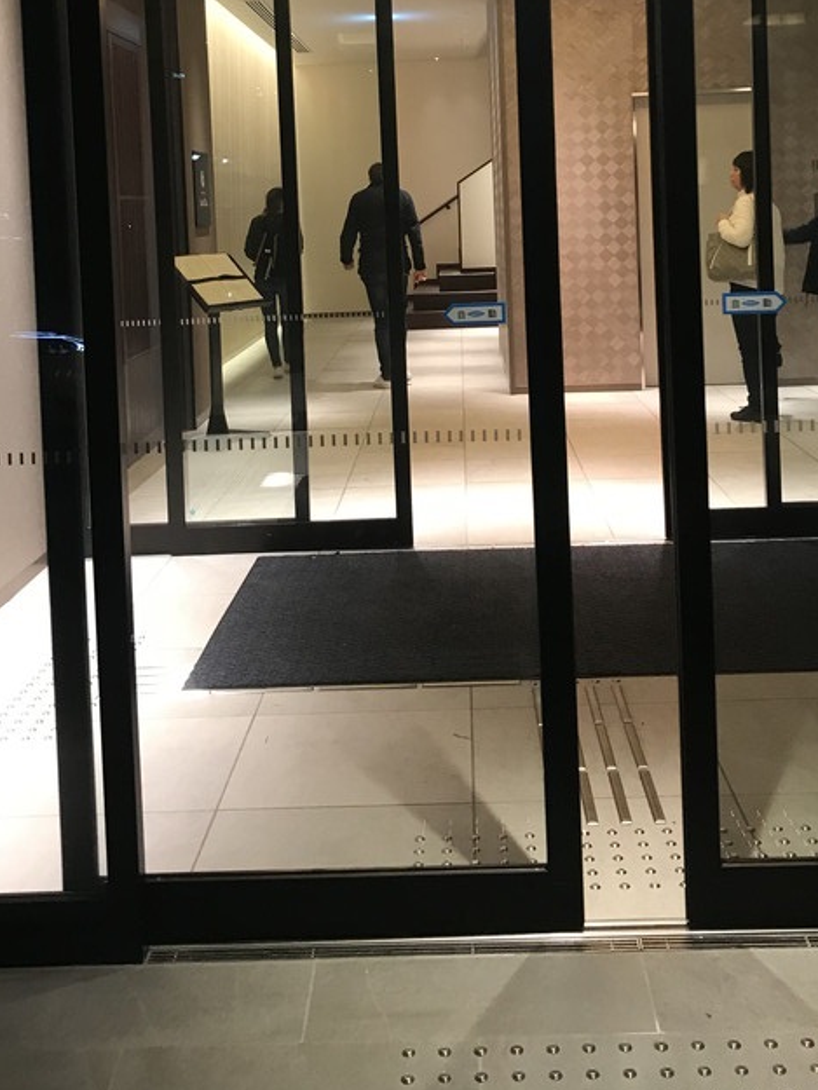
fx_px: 1354
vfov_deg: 42.4
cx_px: 427
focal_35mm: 43
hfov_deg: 33.6
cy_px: 262
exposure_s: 1/15
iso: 40
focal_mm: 3.99
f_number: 1.8
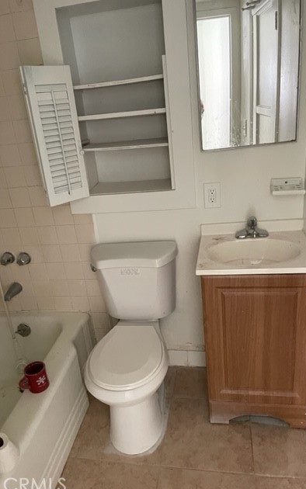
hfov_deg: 44.5
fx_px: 373
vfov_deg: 66.5
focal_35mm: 28
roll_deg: +9.3
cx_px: 137
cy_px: 248
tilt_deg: -19.9
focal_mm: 4.2
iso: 400
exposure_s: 1/60
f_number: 1.6
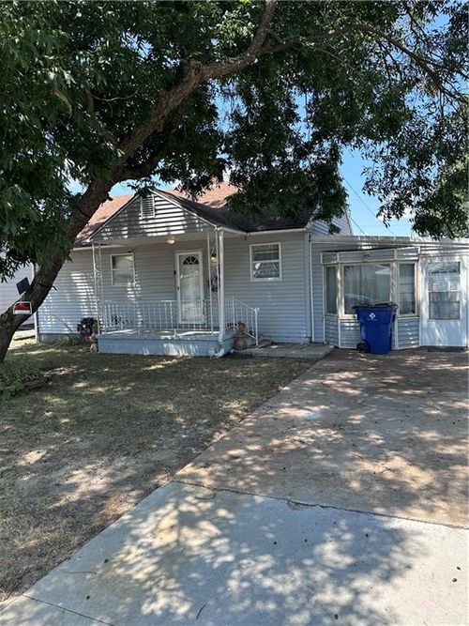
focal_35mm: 24
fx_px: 434
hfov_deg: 56.8
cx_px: 234
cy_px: 313
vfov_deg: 71.6
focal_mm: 6.86
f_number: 1.78
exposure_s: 1/1374
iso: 80
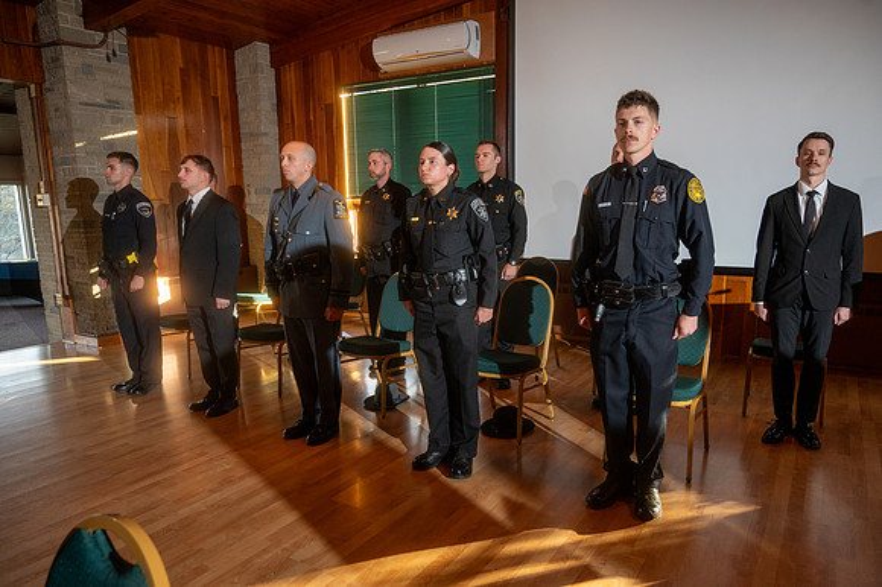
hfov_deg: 70.6
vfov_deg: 50.5
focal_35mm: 25
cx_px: 465
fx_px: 622
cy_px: 311
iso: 500
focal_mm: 24
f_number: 4
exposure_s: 1/200
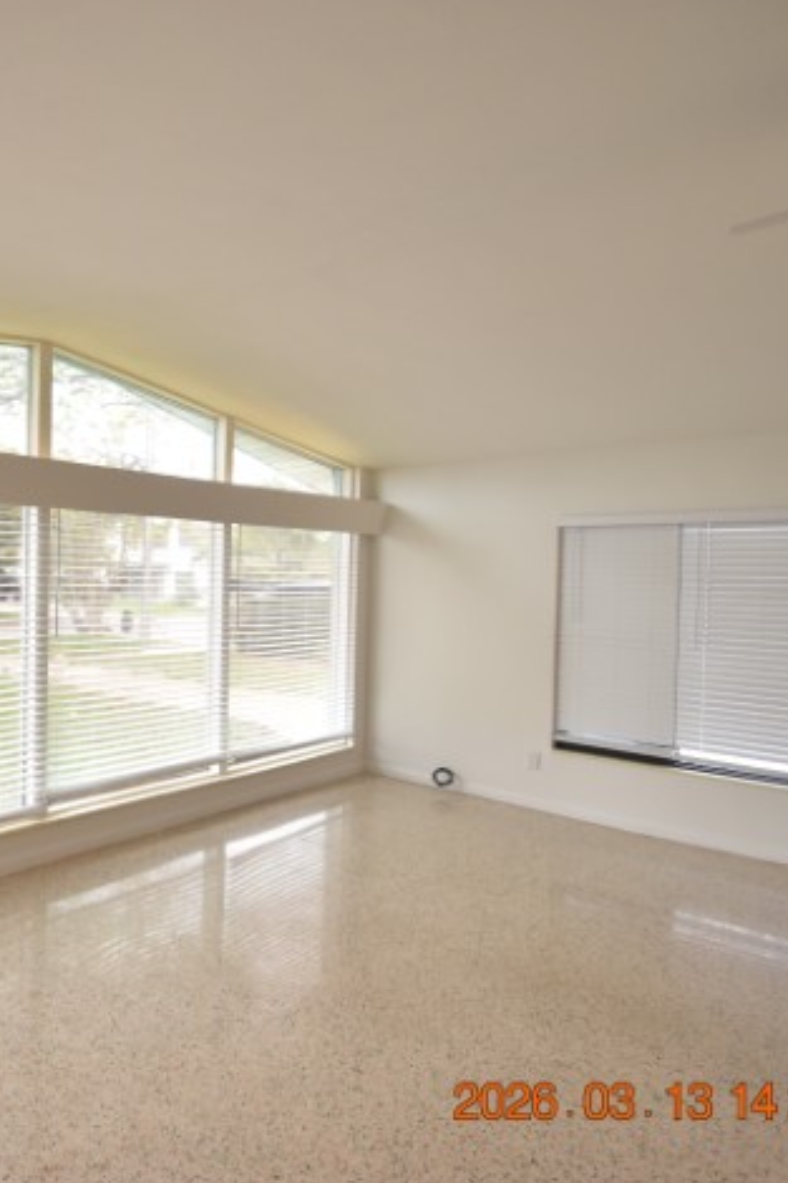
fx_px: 756
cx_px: 121
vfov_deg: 76.1
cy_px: 589
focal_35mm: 23
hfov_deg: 50.5
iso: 800
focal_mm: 10
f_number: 3.5
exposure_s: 1/180
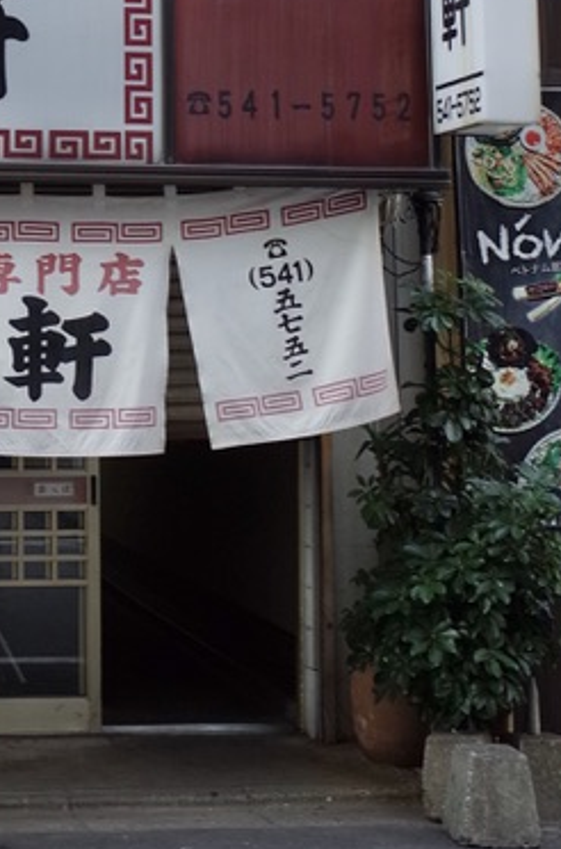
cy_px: -70
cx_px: -79
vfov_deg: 23.4
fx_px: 1927
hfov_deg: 16.0
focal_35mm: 82
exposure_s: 1/60
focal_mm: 18.3
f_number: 3.5
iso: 100
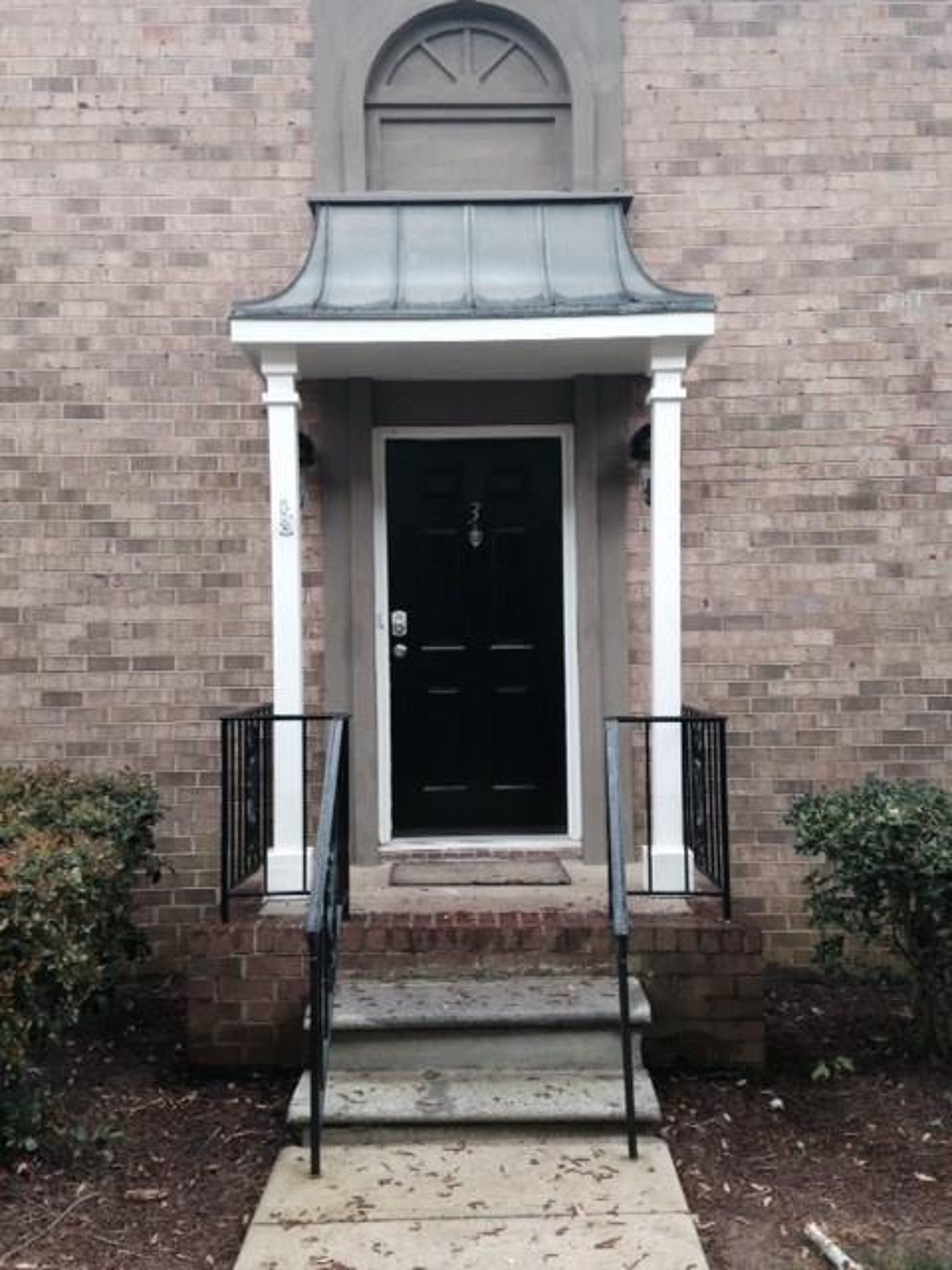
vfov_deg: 55.4
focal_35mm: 33
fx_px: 1210
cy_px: 635
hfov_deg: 42.9
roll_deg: -0.3
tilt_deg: +3.7
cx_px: 476
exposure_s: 1/120
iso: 64
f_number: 2.4
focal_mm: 4.12
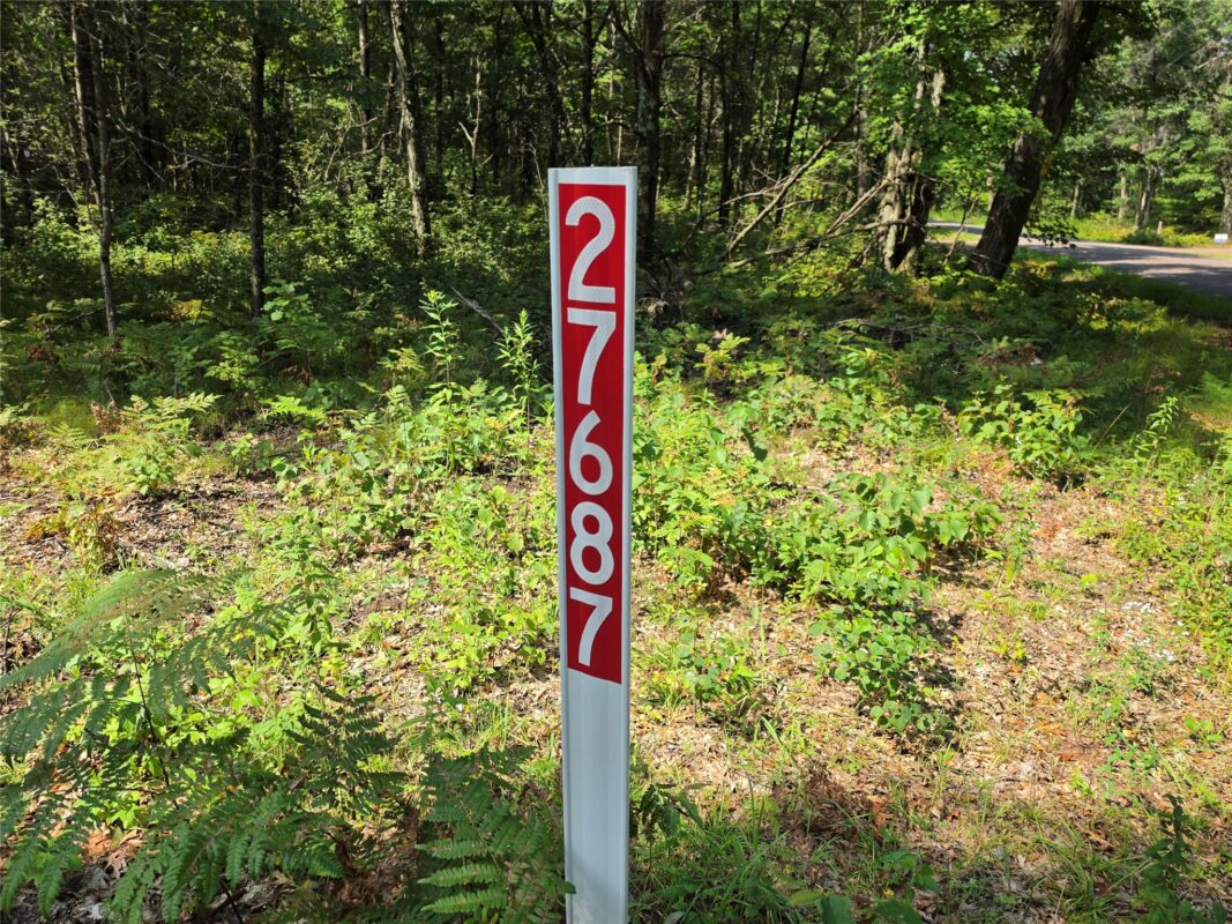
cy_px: 462
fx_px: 818
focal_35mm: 23
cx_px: 616
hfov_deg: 73.9
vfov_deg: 58.9
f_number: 1.4
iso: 64
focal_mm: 6.5
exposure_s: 1/2365
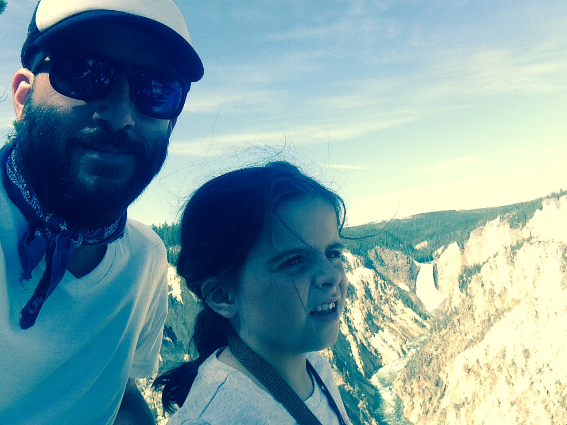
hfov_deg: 52.6
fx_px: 573
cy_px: 212
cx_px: 284
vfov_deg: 40.7
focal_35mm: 35
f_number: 2.4
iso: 32
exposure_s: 1/575
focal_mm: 2.18
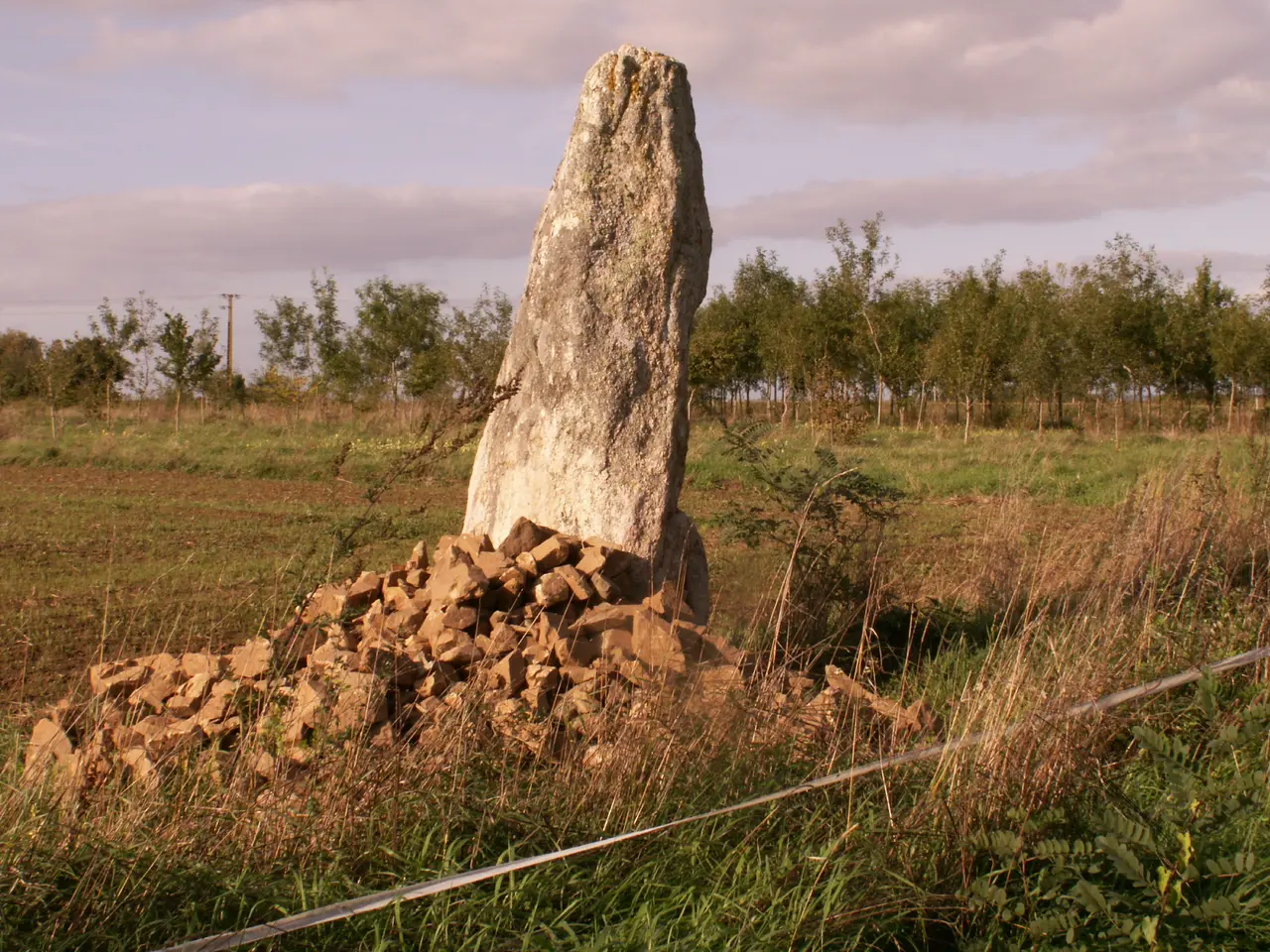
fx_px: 1908
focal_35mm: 52
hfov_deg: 36.8
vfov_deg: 28.0
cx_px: 635
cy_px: 476
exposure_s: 1/200
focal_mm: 8.71
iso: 50
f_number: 8
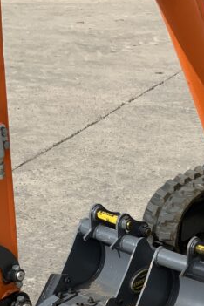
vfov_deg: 22.0
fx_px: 748
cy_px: 323
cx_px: 166
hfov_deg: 15.4
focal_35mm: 88
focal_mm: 3
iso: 16
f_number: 1.8
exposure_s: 1/1786
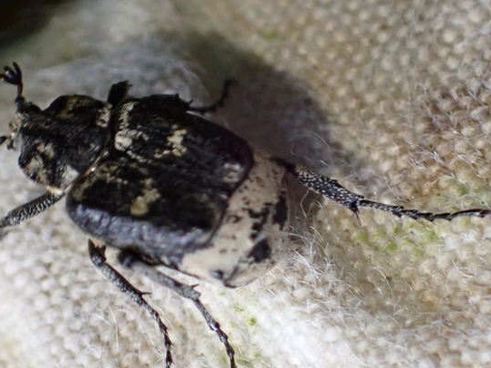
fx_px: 1673
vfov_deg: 12.5
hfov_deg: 16.7
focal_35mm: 118
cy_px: 203
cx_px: 219
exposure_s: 1/160
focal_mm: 18
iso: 500
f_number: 4.9
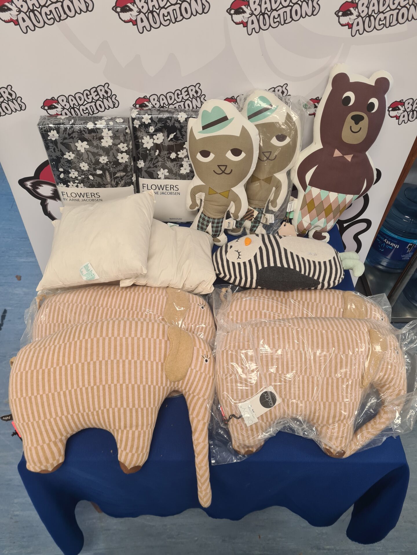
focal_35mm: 26
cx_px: 208
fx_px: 418
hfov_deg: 53.1
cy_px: 278
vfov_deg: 67.3
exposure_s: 1/50
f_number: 1.8
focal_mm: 5.4
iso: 100
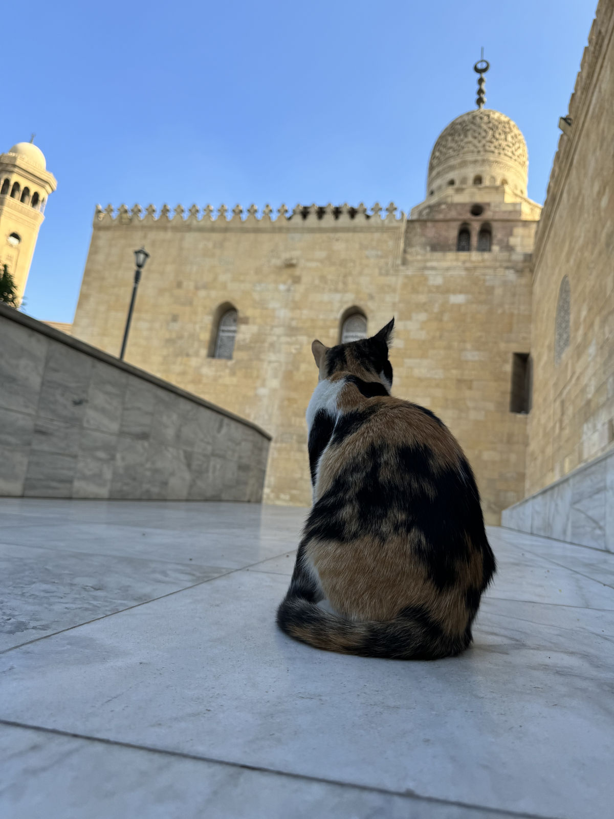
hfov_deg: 56.8
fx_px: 568
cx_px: 307
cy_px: 410
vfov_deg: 71.6
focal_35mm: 24
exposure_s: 1/1425
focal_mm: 6.86
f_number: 1.78
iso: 80
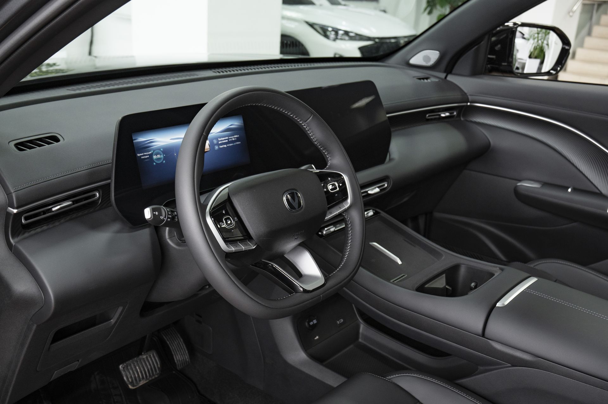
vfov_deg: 35.0
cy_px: 202
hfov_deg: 50.7
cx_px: 304
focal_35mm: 38
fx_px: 641
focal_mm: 38
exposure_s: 1/30
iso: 800
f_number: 7.1
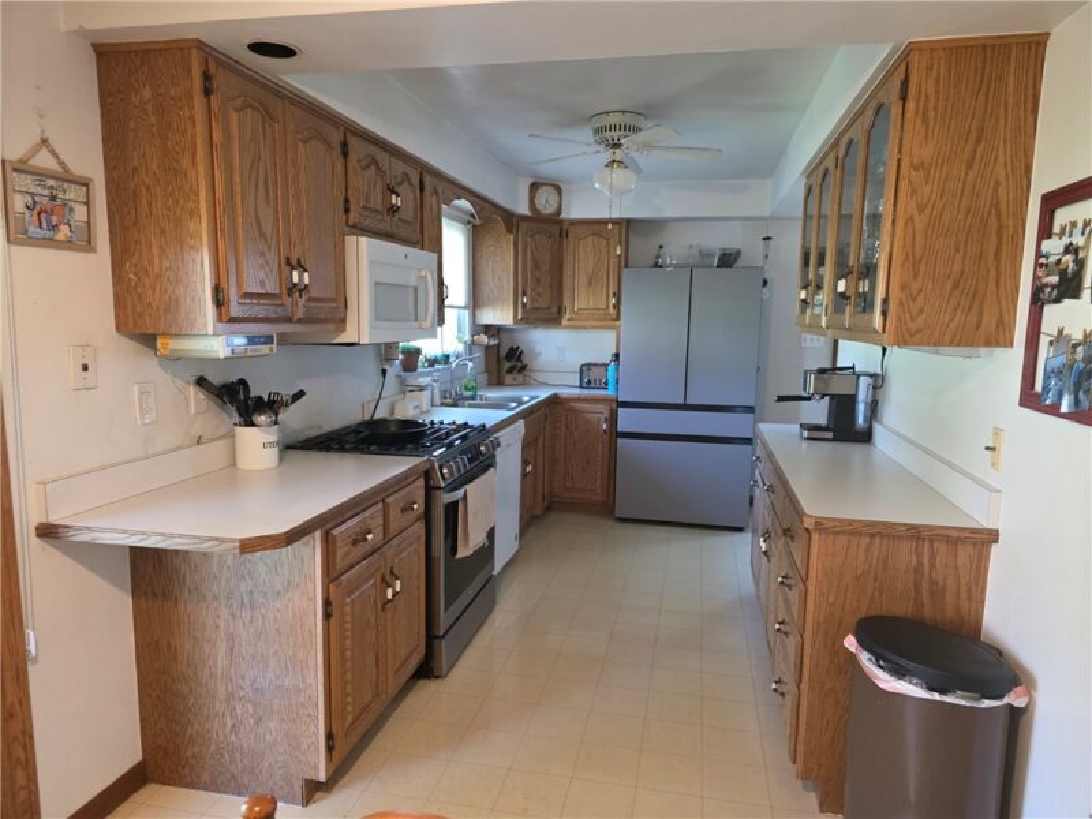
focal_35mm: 23
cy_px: 410
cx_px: 546
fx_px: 726
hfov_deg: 73.9
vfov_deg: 58.9
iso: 640
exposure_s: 1/120
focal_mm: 6.3
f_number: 1.7
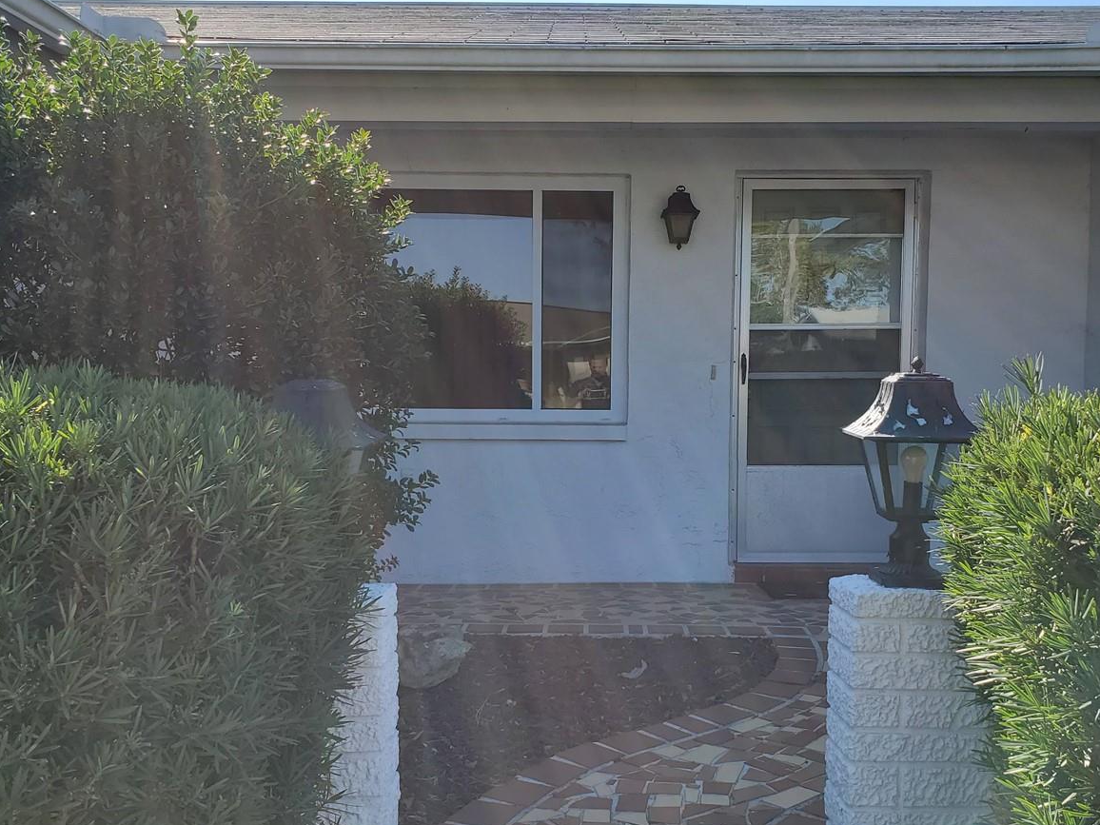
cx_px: 591
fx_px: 1144
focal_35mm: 36
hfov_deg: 51.3
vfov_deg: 39.6
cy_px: 450
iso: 50
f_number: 2.4
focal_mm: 4.3
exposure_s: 1/1018
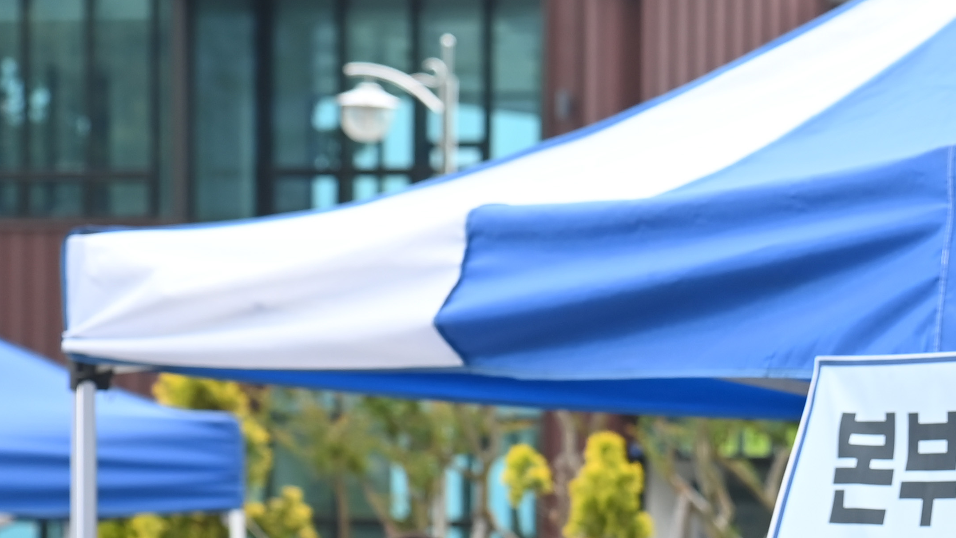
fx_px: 5906
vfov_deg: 5.2
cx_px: 1199
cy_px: 687
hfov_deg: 9.1
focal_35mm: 233
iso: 400
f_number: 6.3
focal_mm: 86
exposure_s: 1/250
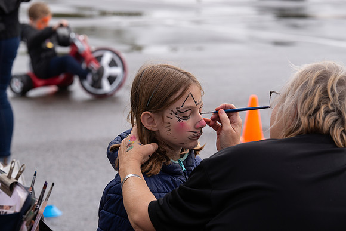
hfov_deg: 14.2
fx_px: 1394
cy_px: 116
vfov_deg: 9.5
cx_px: 173
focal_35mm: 145
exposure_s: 1/640
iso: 400
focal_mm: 145
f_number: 8
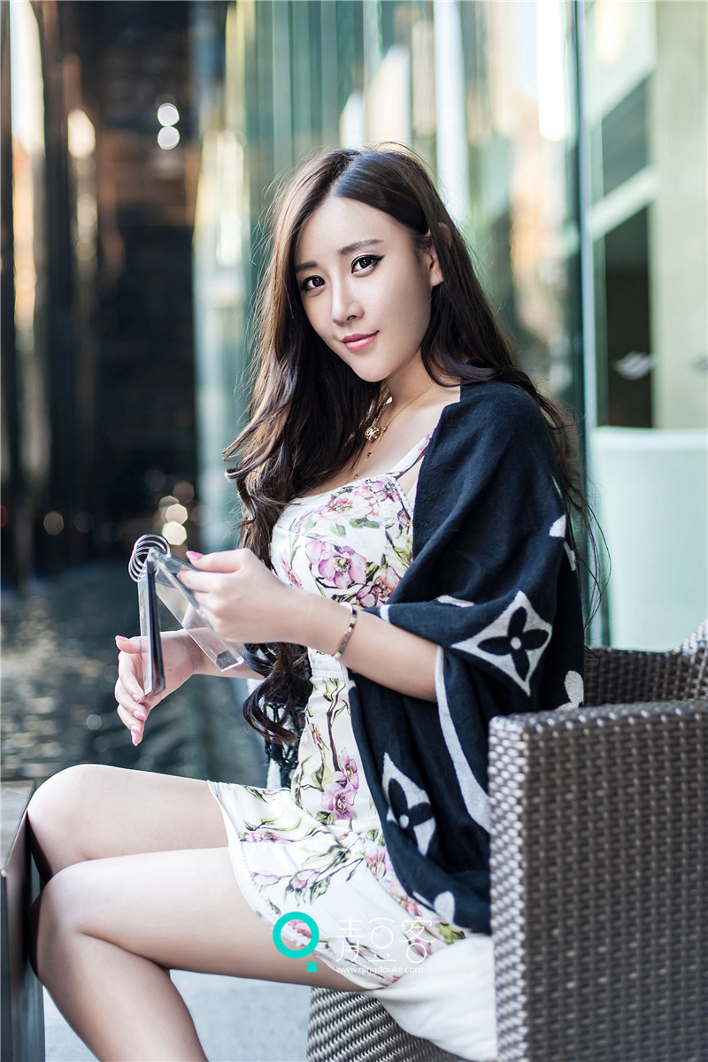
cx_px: 354
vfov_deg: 39.6
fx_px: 1475
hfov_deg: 27.0
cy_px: 531
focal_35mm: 50
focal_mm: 50
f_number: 2.2
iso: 400
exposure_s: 1/160
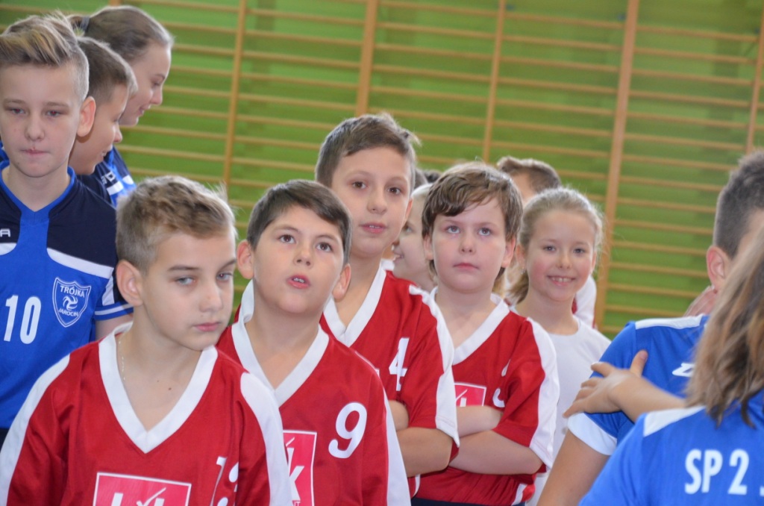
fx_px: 2541
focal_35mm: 120
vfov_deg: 11.4
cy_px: 253
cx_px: 382
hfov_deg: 17.1
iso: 2000
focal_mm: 80
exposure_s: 1/60
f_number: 5.3
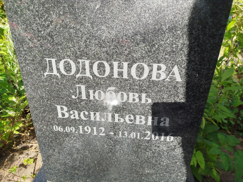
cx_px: 122
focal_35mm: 24
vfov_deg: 56.8
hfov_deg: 71.6
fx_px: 168
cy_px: 91
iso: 50
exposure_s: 1/326
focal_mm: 5.31
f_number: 1.7
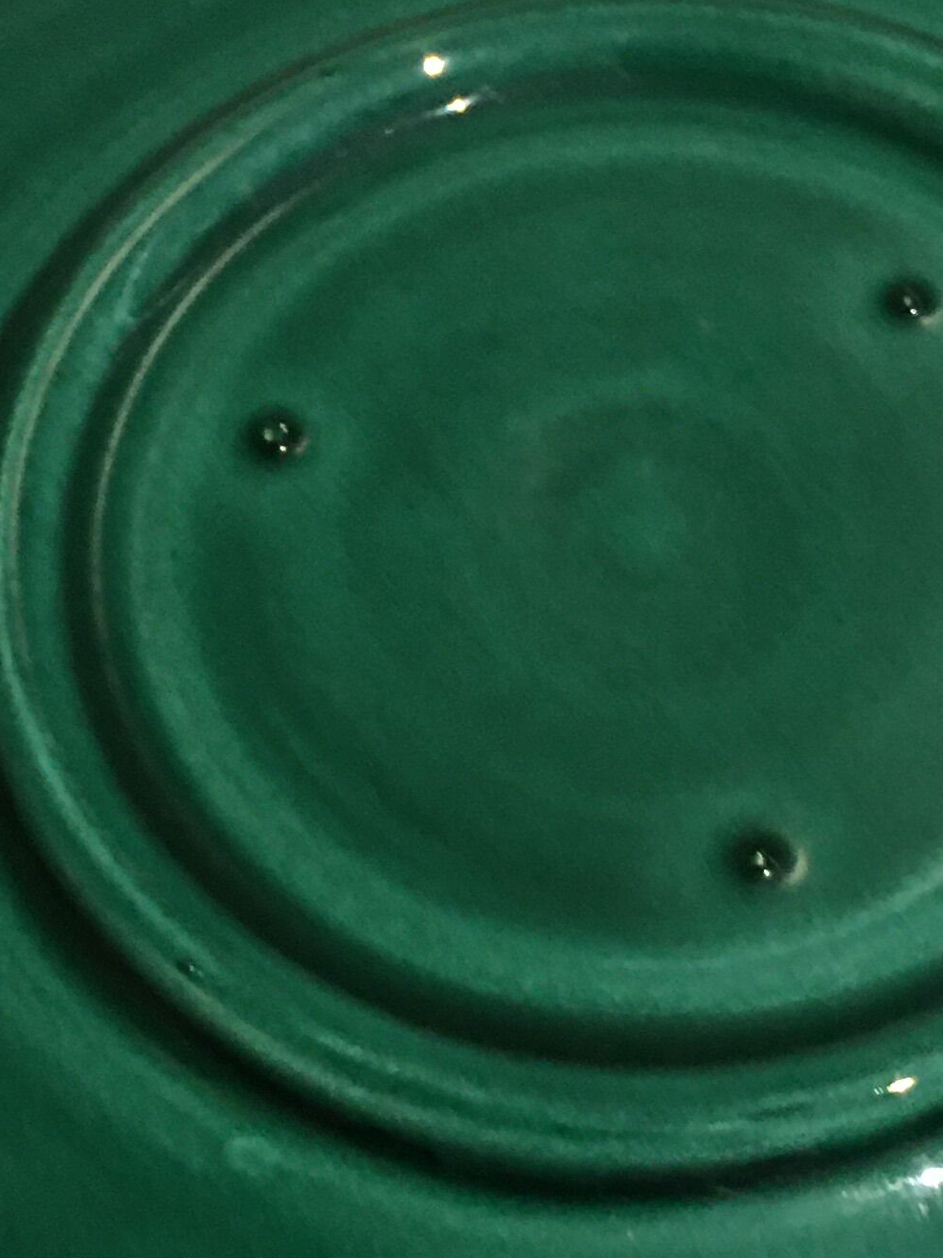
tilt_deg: -64.4
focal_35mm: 89
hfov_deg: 16.6
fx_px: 3234
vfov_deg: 21.9
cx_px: 571
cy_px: 875
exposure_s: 1/10
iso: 100
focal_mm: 4.15
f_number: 2.2
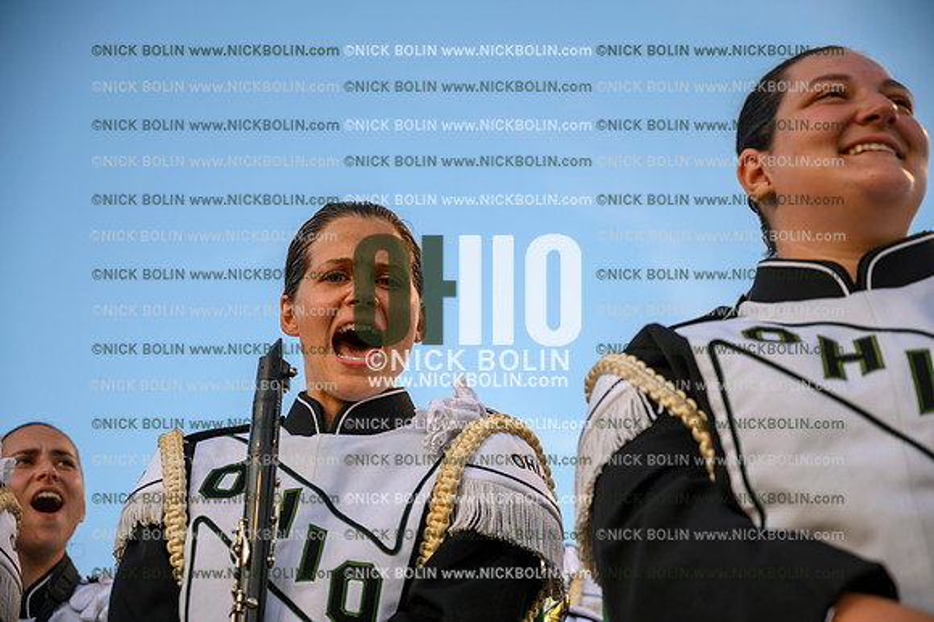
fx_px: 1815
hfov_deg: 28.9
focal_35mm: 70
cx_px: 467
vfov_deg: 19.4
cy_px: 311
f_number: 4
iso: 100
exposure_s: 1/50
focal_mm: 70
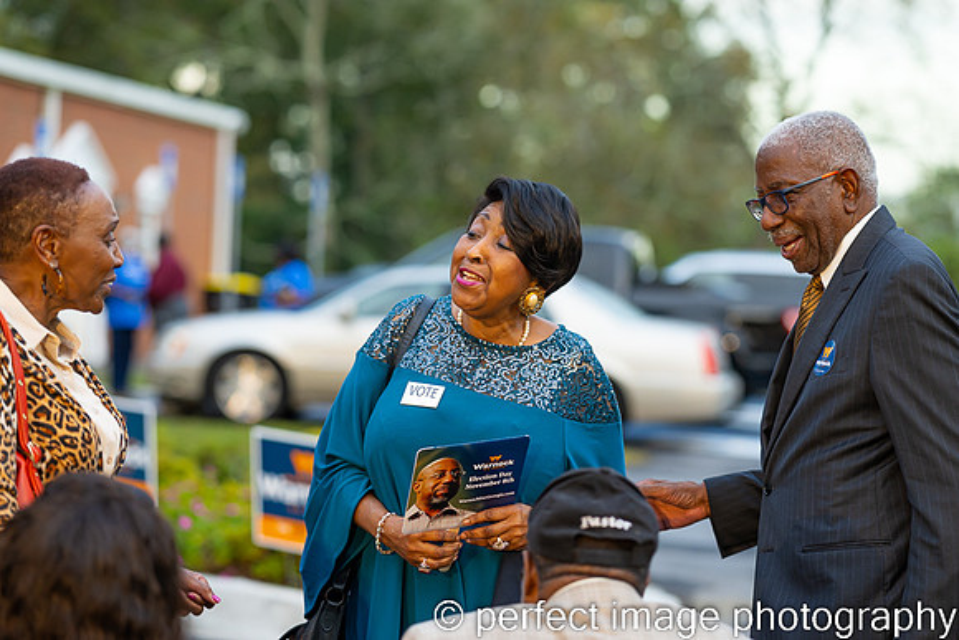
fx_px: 2798
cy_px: 320
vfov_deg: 13.0
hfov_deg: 19.5
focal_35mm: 105
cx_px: 480
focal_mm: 105
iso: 800
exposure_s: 1/160
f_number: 2.8
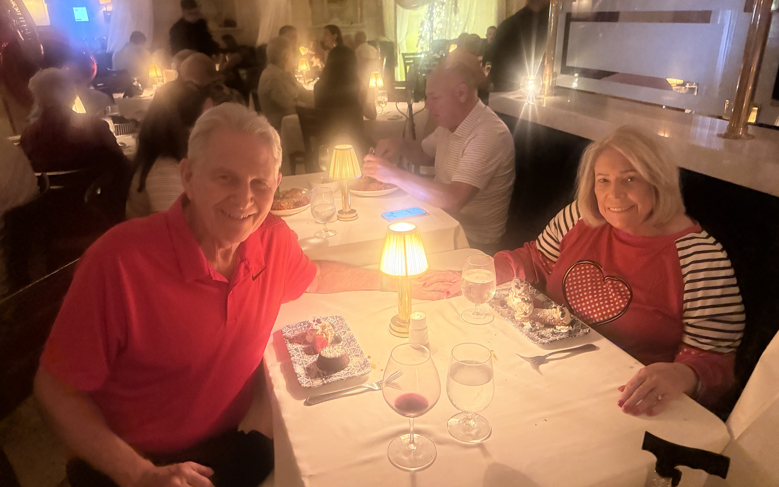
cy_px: 235
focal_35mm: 26
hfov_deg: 70.4
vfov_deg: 47.6
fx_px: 552
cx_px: 390
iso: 1600
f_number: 1.78
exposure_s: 1/26
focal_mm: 6.76
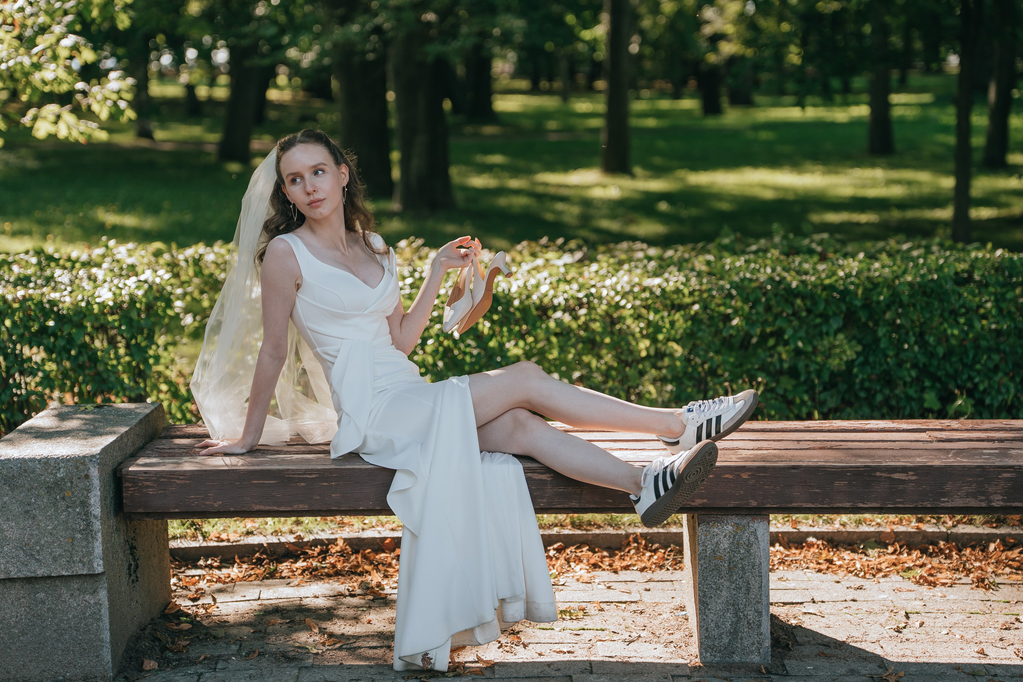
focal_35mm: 63
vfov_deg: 21.5
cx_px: 504
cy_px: 345
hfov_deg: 31.8
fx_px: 1798
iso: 100
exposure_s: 1/500
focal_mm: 60
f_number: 2
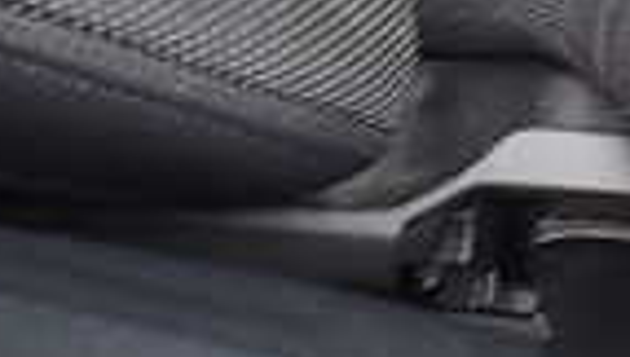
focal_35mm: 114
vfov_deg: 9.7
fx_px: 1908
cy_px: -423
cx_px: 969
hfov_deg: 16.9
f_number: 2.8
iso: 100
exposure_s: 1/60
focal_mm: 4.5
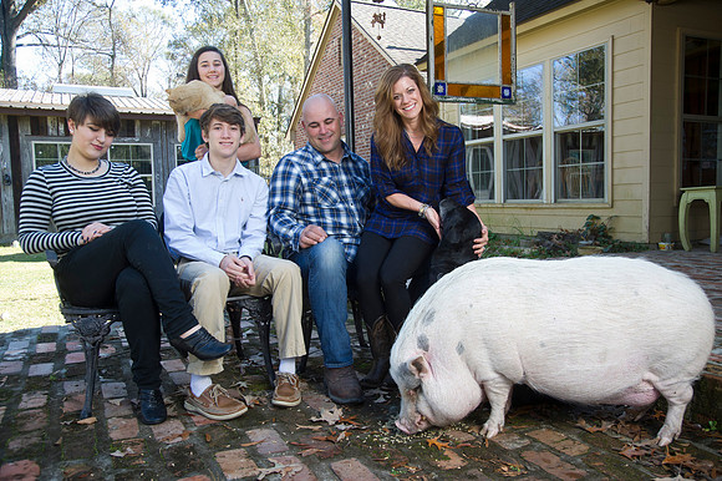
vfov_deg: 43.6
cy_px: 240
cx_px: 361
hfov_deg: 62.0
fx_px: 601
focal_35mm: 30
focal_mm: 30
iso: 400
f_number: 7.1
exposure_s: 1/100
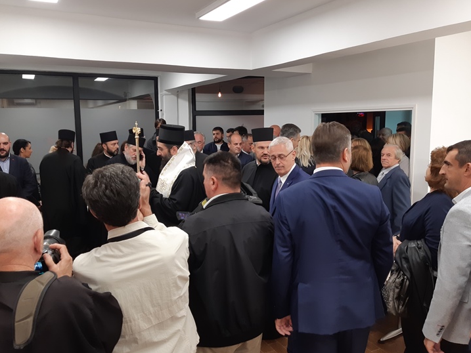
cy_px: 173
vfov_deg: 48.2
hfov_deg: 61.6
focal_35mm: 29
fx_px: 395
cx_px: 230
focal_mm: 3.93
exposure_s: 1/50
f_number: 1.7
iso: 80
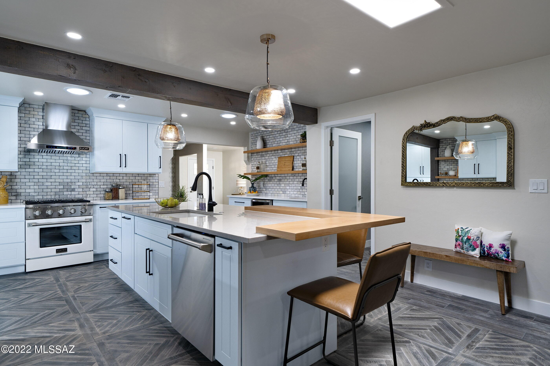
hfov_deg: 86.9
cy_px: 183
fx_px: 290
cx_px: 275
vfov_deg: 64.5
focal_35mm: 19
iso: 200
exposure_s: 1/13
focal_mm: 19
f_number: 8
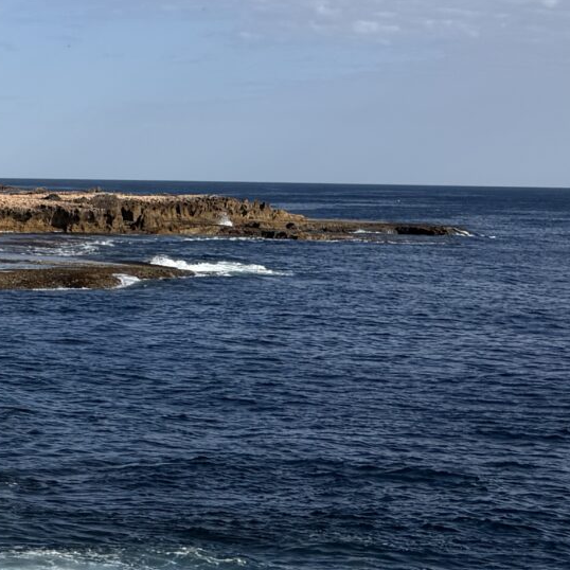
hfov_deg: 14.2
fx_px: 1882
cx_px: -590
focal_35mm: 101
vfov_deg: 17.2
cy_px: 299
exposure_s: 1/7353
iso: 80
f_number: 1.78
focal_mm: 6.76
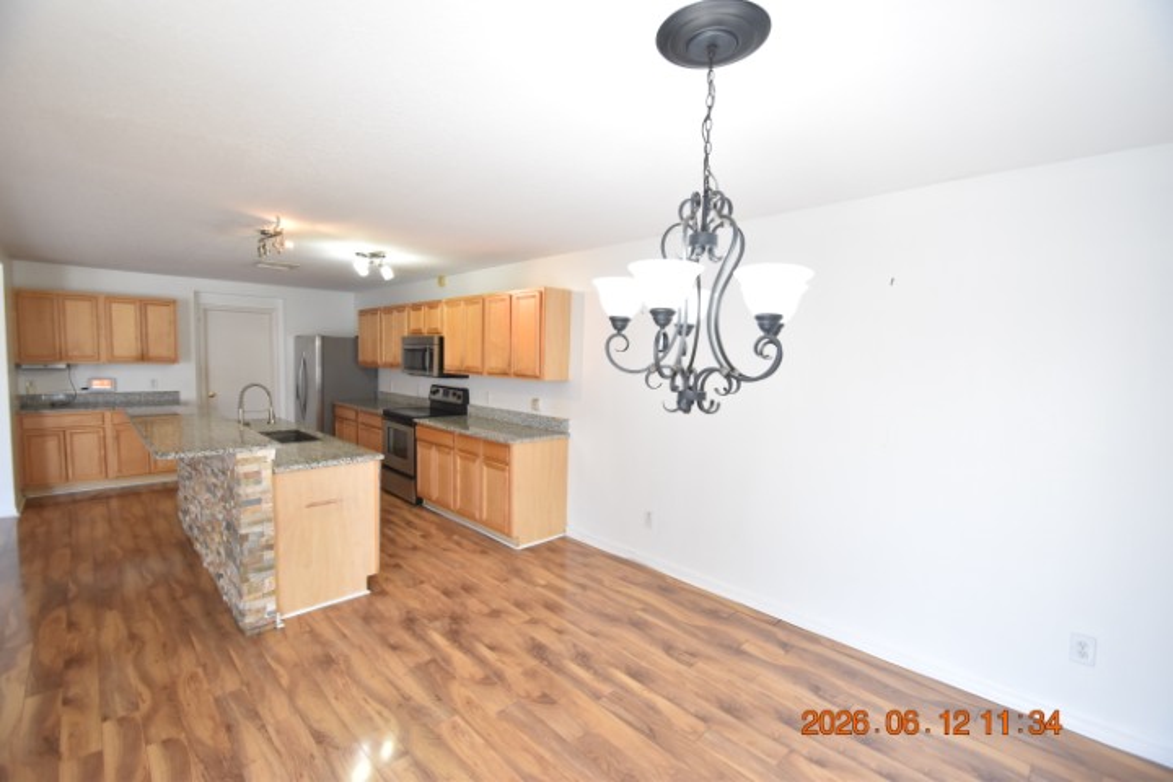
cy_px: 391
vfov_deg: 77.3
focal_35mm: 15
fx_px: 489
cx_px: 586
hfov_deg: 100.4
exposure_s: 1/90
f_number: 3.5
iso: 800
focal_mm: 10
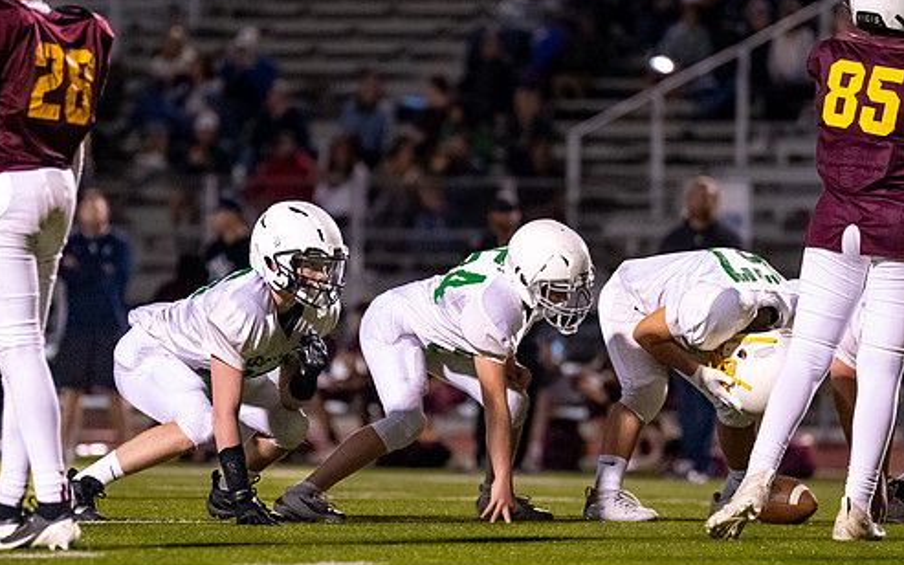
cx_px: 428
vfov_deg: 3.1
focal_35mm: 422
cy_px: 327
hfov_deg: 5.0
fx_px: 10396
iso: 4000
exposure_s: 1/1250
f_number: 2.8
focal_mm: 200
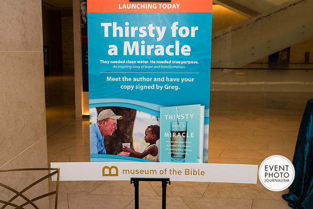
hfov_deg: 53.1
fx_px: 313
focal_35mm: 36
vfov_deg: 36.9
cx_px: 156
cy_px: 104
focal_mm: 36
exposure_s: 1/125
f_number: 5.6
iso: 800
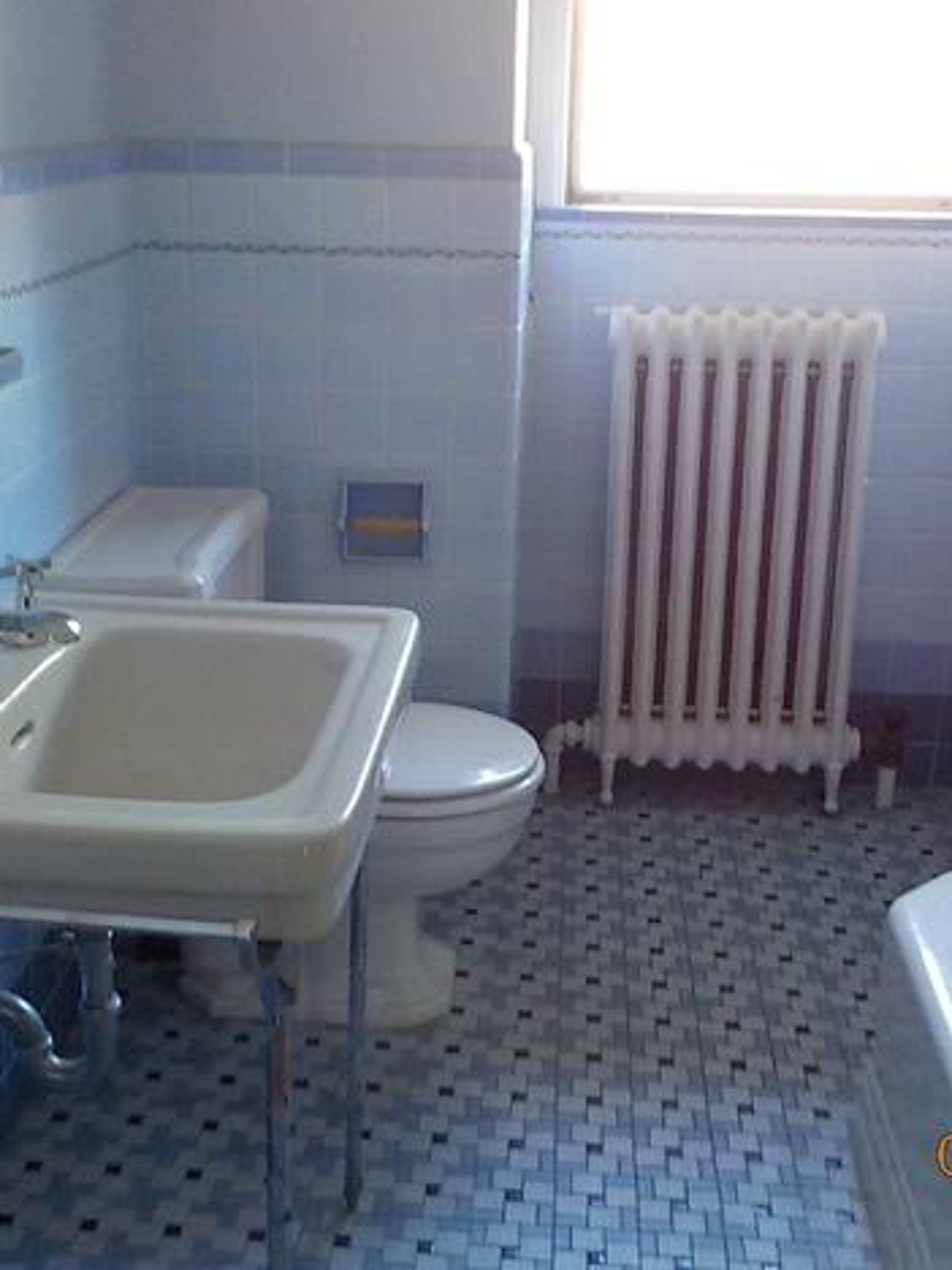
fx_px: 1503
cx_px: 477
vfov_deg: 45.8
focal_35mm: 41
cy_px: 640
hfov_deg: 35.1
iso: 400
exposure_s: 1/15
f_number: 3.3
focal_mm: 4.1
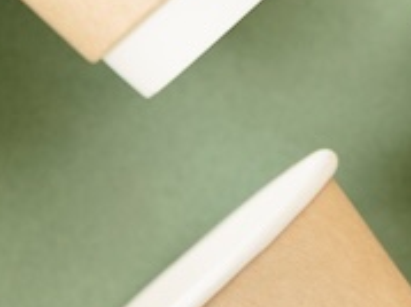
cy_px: 519
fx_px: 3832
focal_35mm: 323
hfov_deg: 6.1
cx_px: 39
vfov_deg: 4.6
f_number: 1.8
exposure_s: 1/80
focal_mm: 50
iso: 125
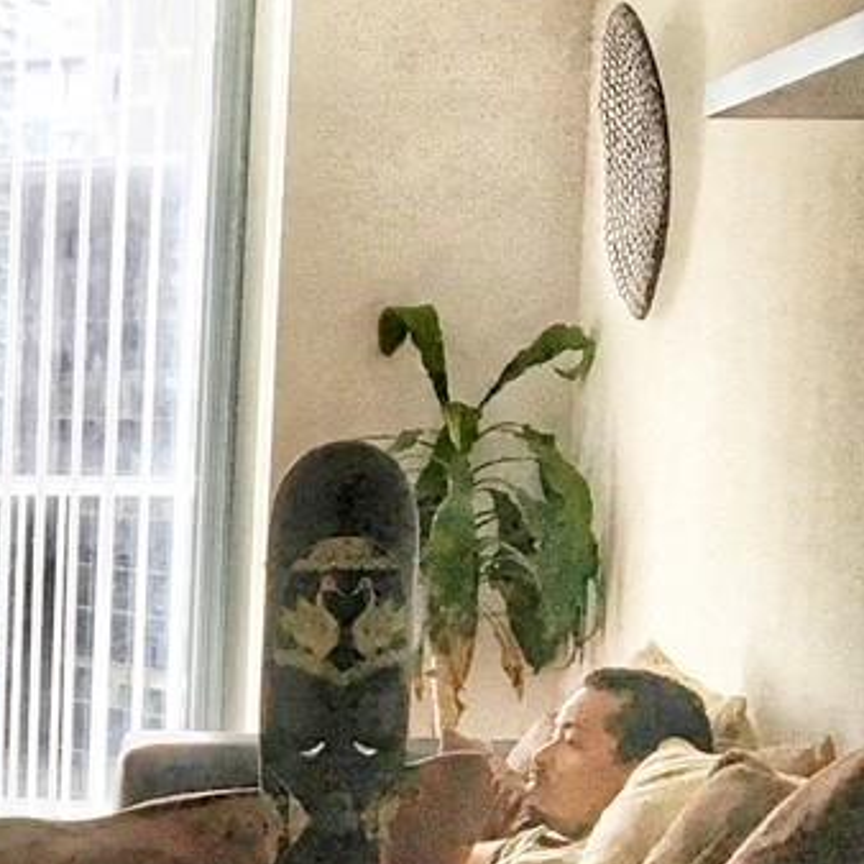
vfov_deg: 17.7
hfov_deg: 15.1
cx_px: -767
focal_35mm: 97
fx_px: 2739
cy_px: 729
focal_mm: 4.15
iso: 32
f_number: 2.2
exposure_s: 1/30
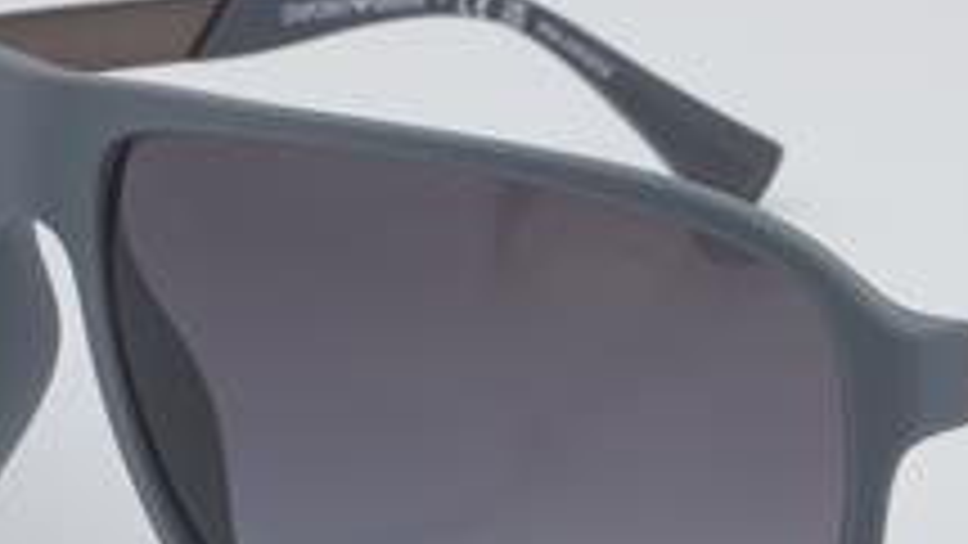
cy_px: 400
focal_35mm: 161
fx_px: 4132
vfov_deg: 7.5
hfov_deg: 13.3
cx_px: 603
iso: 100
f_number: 32
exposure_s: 1/4
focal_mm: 55
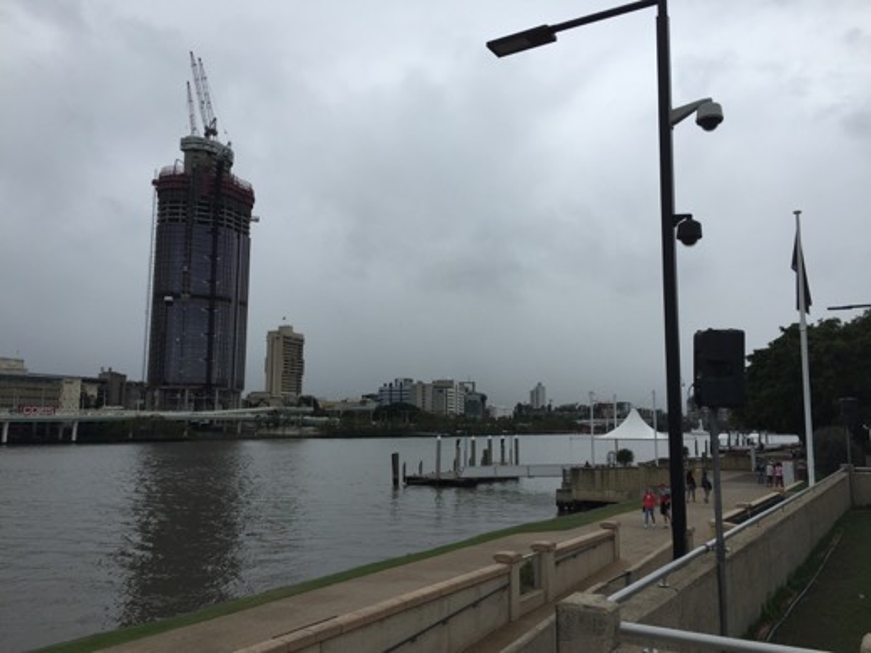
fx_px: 730
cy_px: 326
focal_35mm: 29
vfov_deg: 48.2
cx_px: 436
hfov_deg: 61.7
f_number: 2.2
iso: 32
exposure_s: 1/1068
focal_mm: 4.15
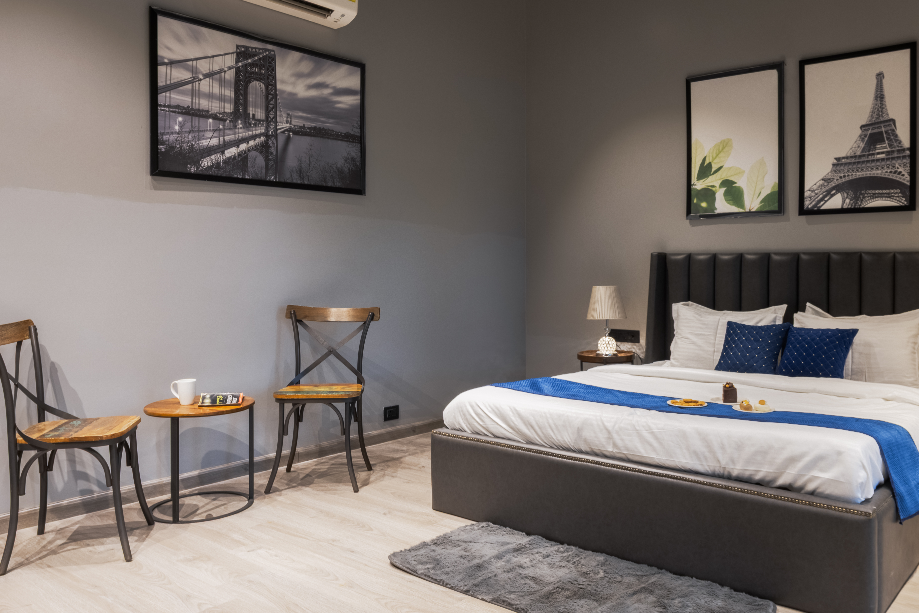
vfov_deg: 43.6
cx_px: 574
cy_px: 279
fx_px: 766
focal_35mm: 30
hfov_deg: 61.1
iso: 250
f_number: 10
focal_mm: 20
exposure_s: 1/25
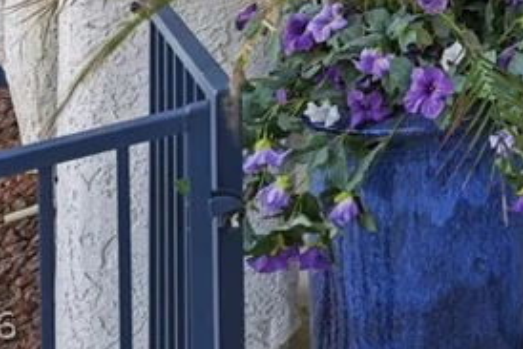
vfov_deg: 18.1
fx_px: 841
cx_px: 805
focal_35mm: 58
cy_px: -297
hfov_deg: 25.2
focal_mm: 15.5
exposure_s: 1/80
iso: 64
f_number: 9
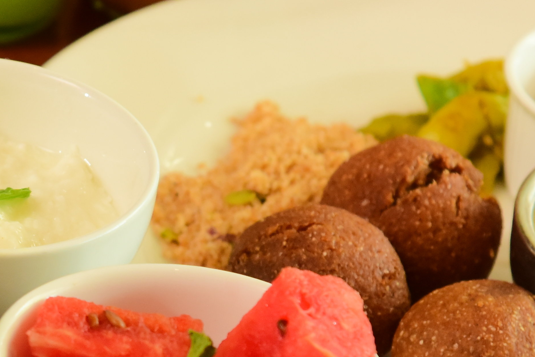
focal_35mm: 339
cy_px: 240
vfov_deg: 4.1
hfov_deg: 6.0
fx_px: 5039
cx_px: -244
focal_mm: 86
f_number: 5.6
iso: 1000
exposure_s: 1/160
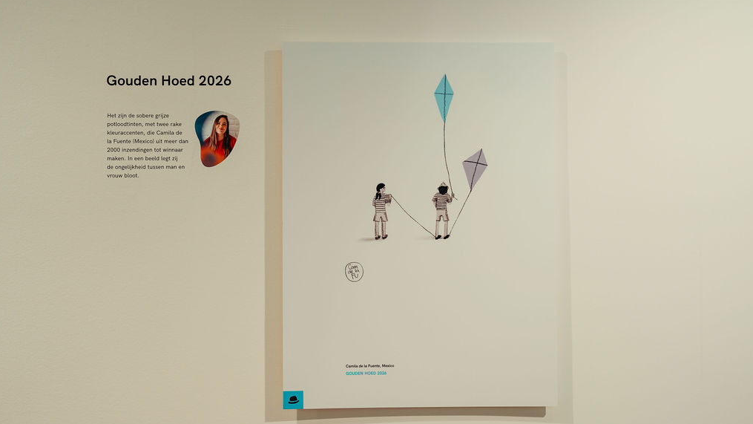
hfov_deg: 54.0
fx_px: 739
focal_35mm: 37
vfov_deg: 32.0
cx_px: 376
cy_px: 213
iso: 250
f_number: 1.8
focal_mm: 35
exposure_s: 1/250
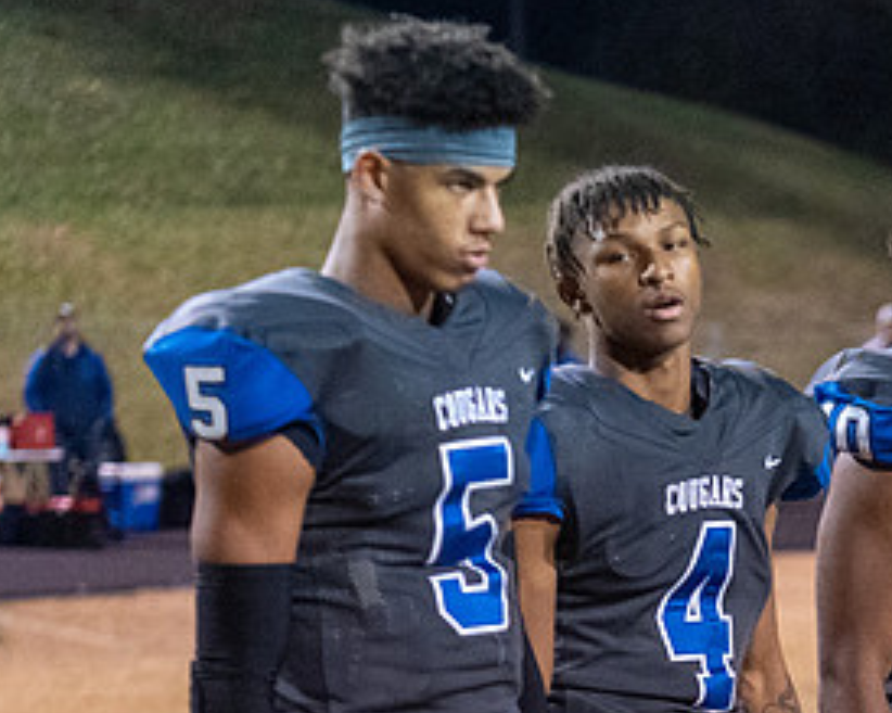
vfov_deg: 7.0
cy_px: 735
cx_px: 1159
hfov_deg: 8.7
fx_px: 5779
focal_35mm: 219
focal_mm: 81
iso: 6400
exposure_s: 1/400
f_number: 3.2
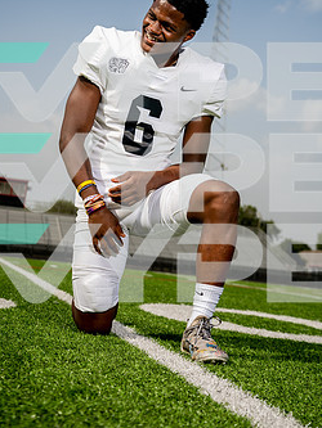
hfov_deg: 24.0
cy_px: 174
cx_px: 165
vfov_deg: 31.6
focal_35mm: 61
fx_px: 756
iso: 100
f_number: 4.5
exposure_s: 1/1250
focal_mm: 47
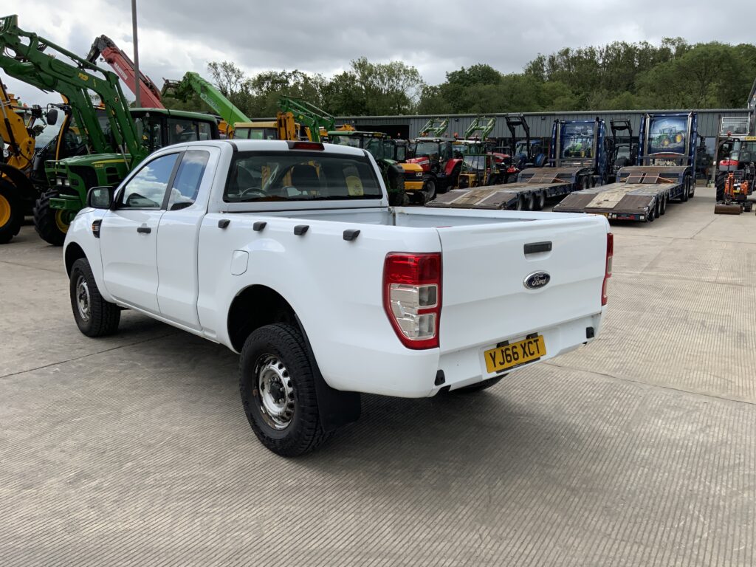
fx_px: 633
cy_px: 284
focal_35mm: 29
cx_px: 378
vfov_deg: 48.2
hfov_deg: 61.7
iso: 16
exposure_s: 1/829
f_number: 1.8
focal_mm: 3
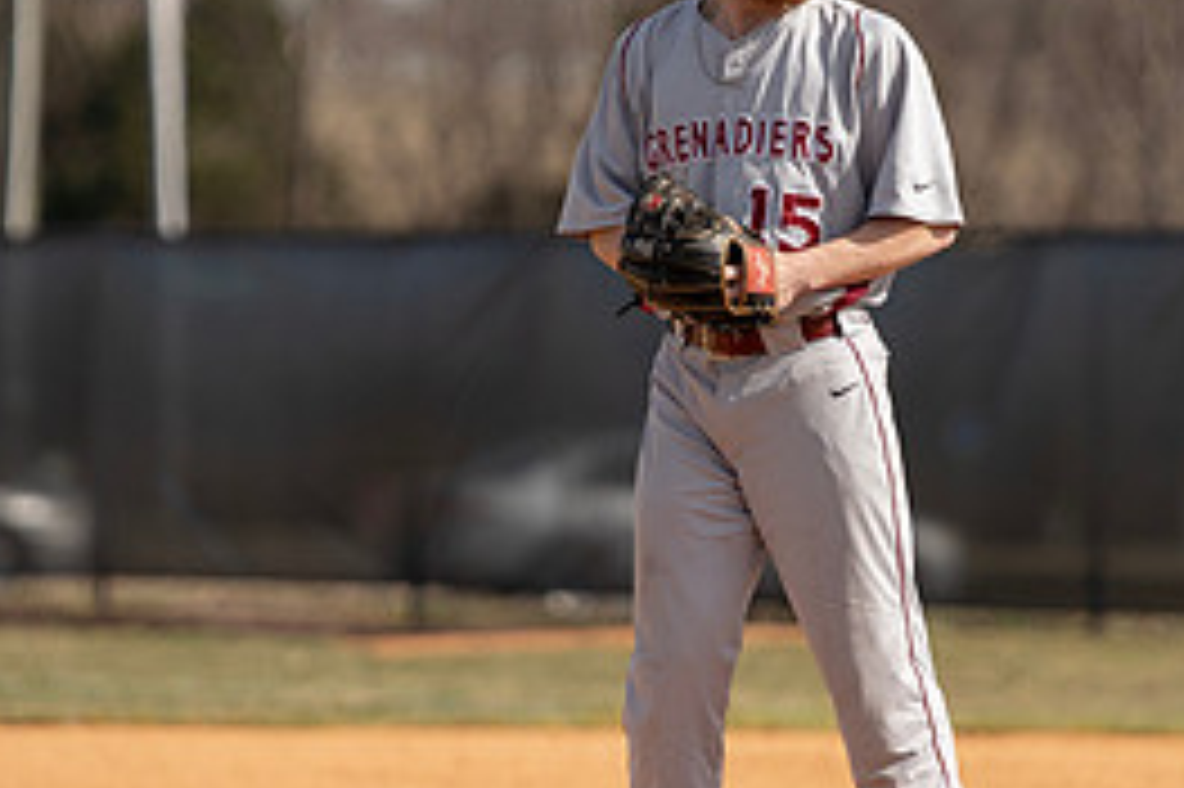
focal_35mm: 566
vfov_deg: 2.4
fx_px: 18603
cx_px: 766
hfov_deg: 3.6
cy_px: 303
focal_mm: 177
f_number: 2.8
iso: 100
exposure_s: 1/1250
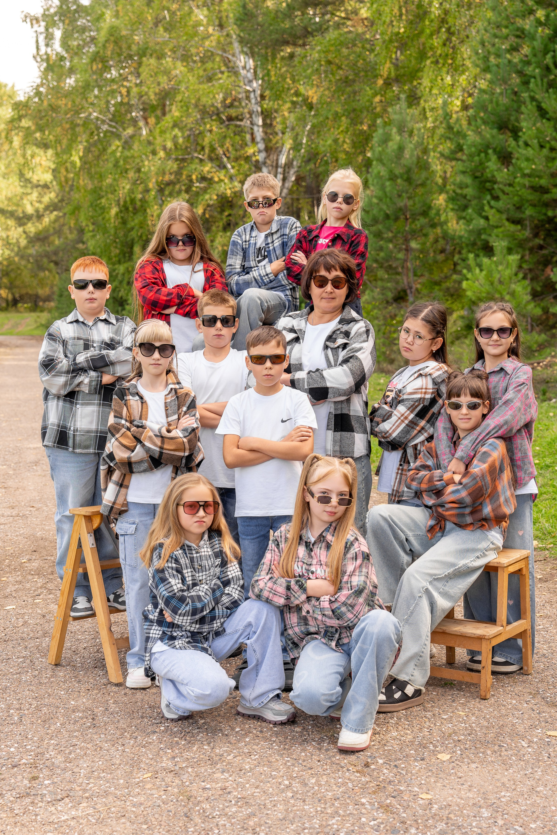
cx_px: 278
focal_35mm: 50
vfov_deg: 39.6
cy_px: 418
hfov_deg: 27.0
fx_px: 1160
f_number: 4
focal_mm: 50
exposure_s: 1/250
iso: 200
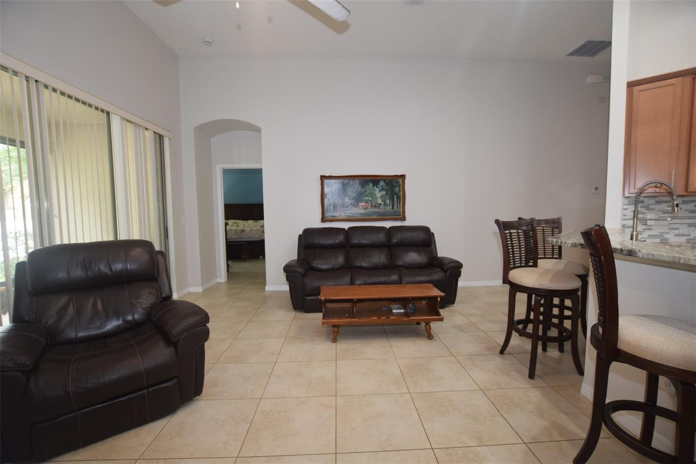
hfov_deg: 100.4
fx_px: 290
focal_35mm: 15
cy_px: 232
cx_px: 348
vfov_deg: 77.3
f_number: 4
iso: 800
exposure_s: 1/60
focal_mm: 10
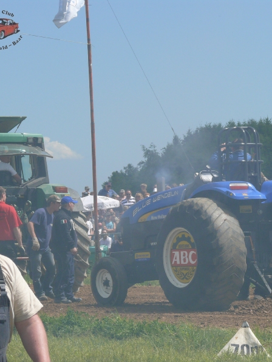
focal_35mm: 256
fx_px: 2681
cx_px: 204
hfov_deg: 5.8
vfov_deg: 7.7
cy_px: 181
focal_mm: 40.3
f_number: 7.1
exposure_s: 1/500
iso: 100
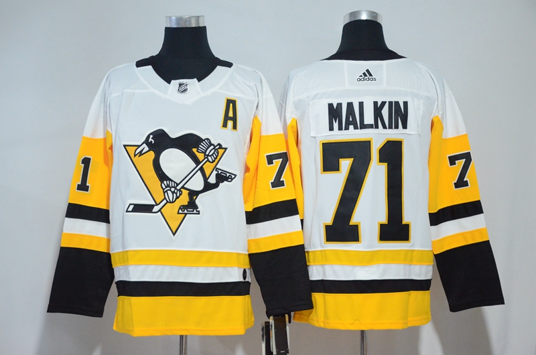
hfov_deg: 32.0
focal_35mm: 63
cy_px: 178
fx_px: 936
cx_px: 268
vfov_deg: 21.5
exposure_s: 1/50
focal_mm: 42
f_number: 4.5
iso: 4000
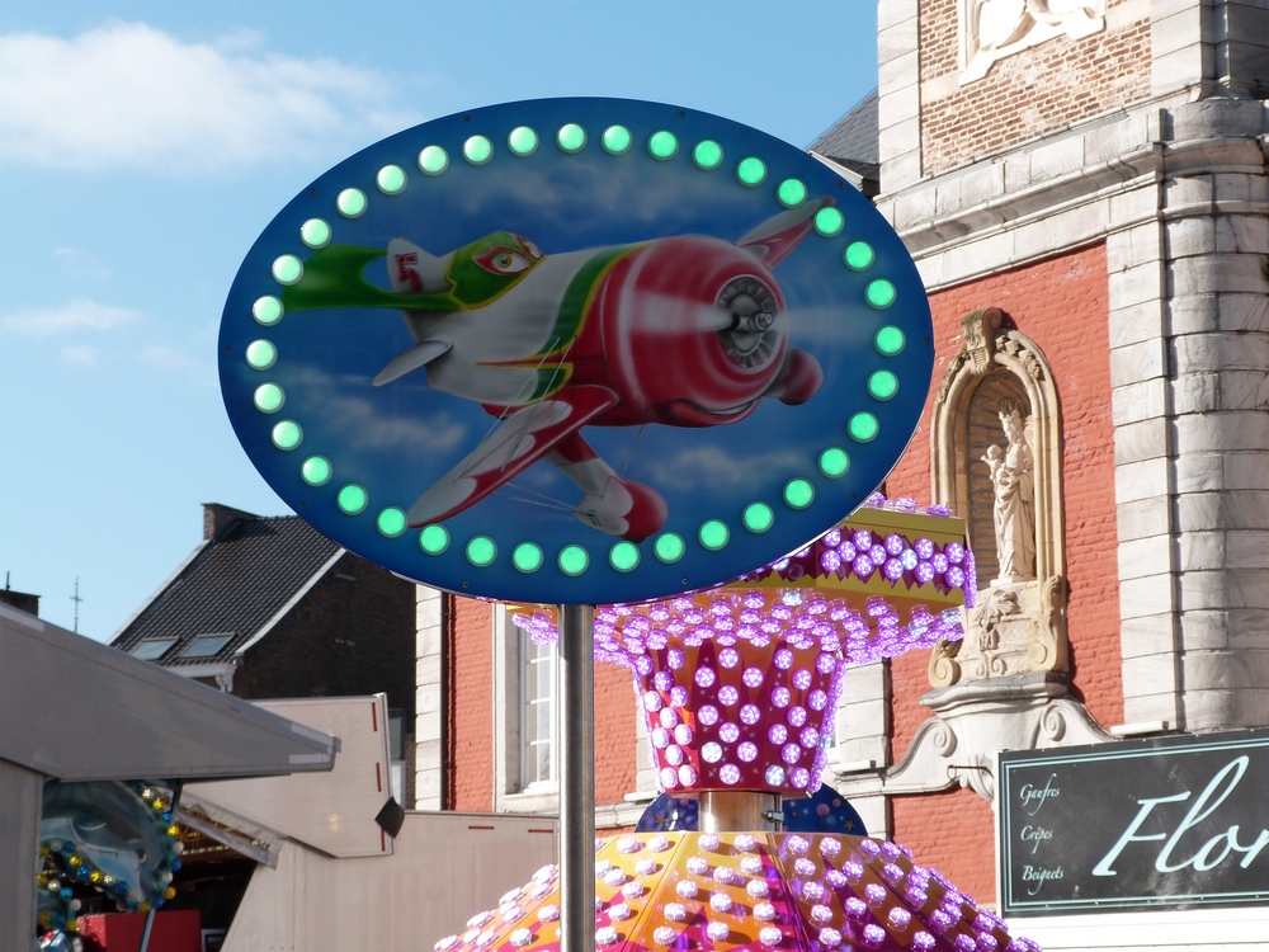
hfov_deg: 21.1
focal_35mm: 93
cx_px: 634
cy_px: 476
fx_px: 3409
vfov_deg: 15.9
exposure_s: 1/320
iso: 100
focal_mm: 16.8
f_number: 5.6
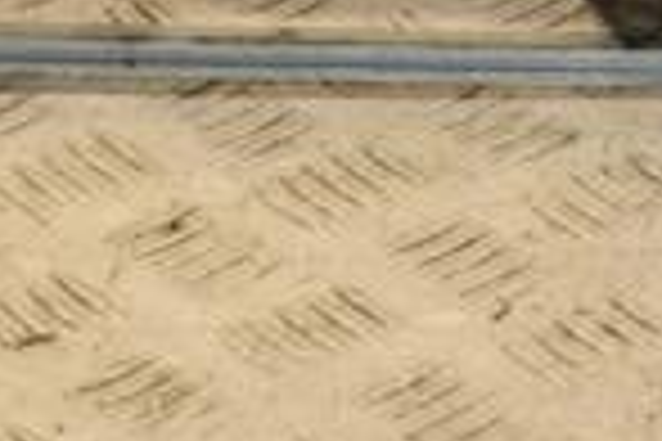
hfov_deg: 7.5
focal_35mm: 275
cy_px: -117
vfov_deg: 5.0
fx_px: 5057
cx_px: 694
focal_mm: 45
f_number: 7.1
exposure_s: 1/200
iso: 800
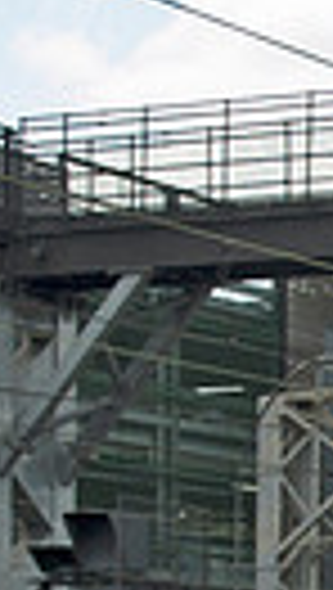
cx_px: 1053
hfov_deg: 6.5
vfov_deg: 12.7
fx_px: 2613
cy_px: 628
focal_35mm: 167
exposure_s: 1/250
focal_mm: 24
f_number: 8
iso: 200
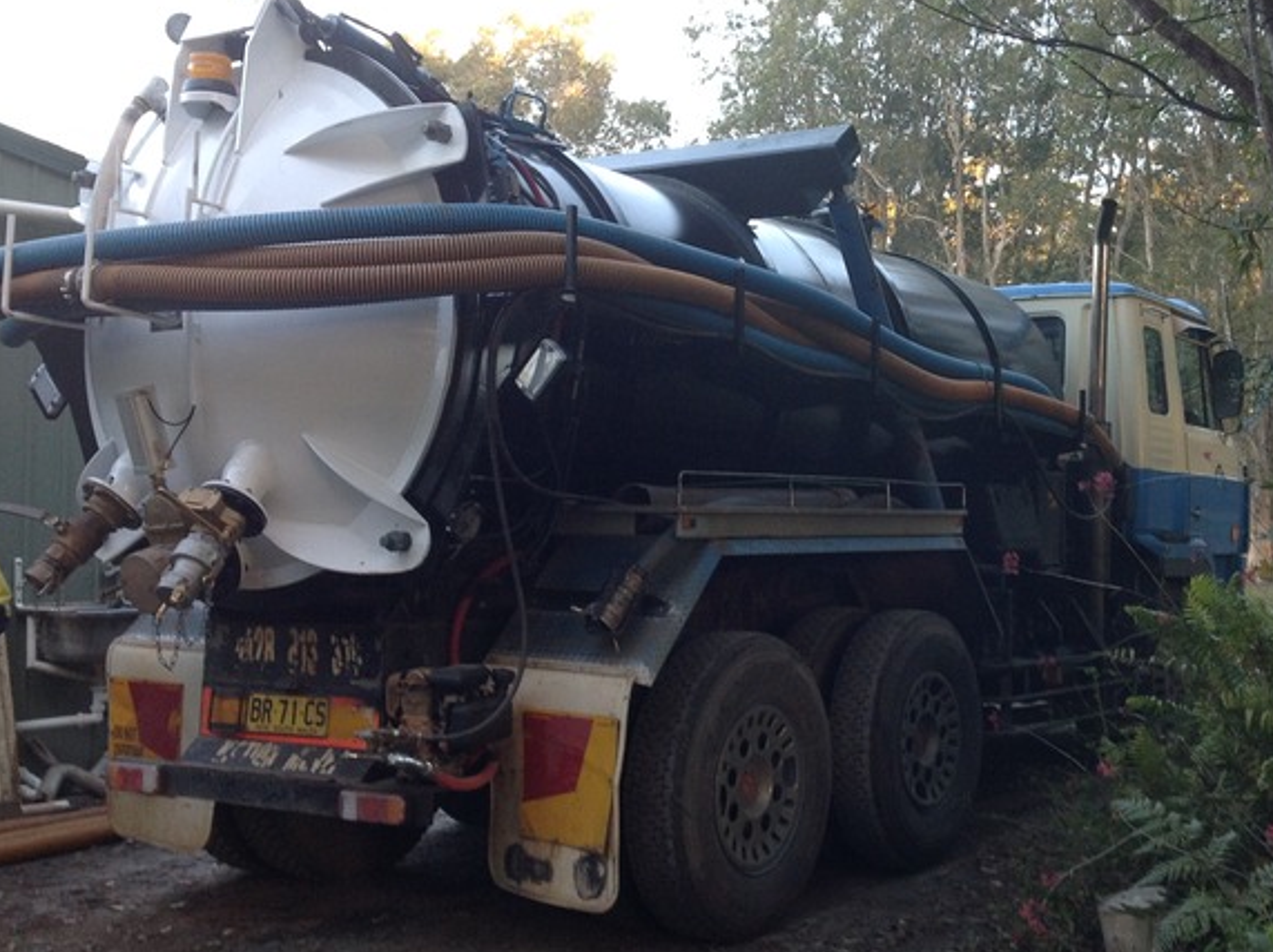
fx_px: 1800
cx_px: 798
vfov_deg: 29.6
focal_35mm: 49
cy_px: 441
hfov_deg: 38.7
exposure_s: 1/60
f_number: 2.4
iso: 80
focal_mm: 4.28
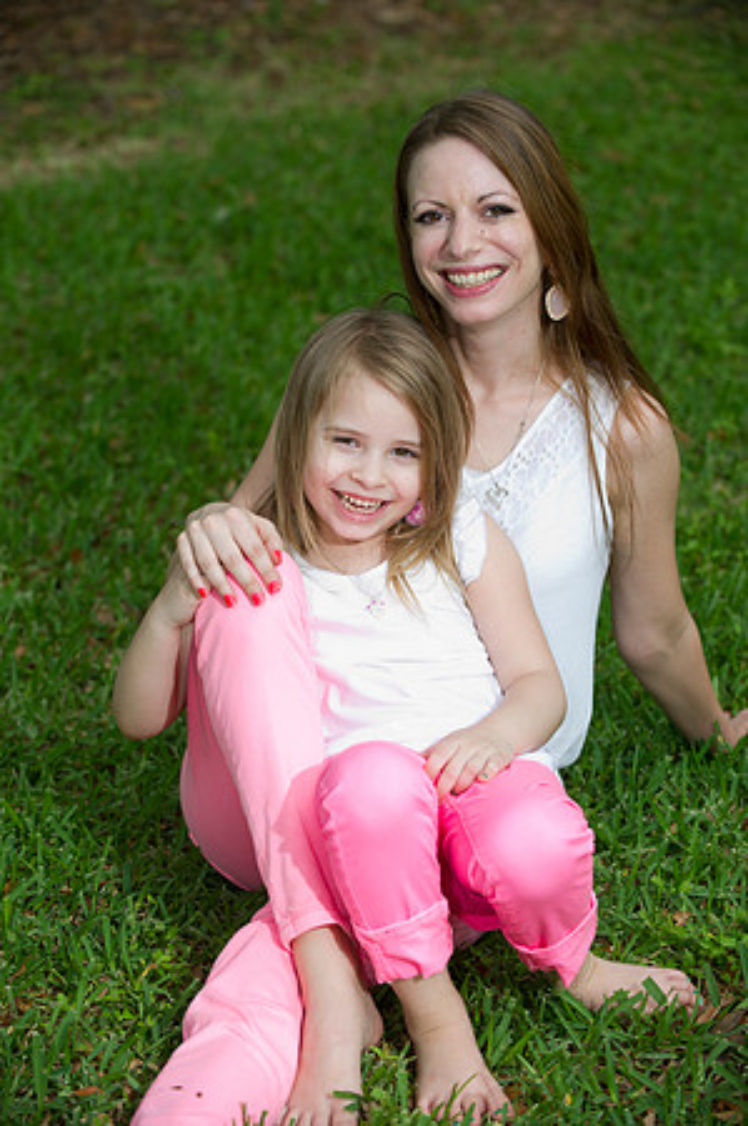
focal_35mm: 98
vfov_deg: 20.8
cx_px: 374
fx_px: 3061
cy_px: 563
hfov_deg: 13.9
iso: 200
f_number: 3.5
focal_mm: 98
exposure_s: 1/250
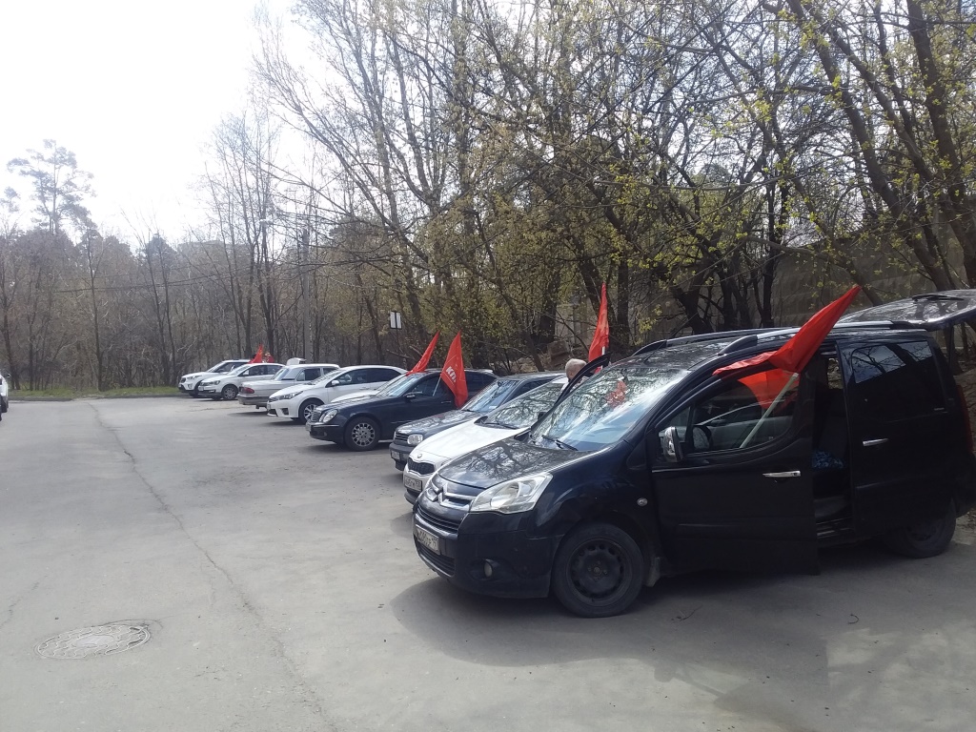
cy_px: 366
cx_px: 488
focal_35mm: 31
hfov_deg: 58.4
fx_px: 874
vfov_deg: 45.4
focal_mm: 3.3
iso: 40
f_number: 2.2
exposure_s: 1/443
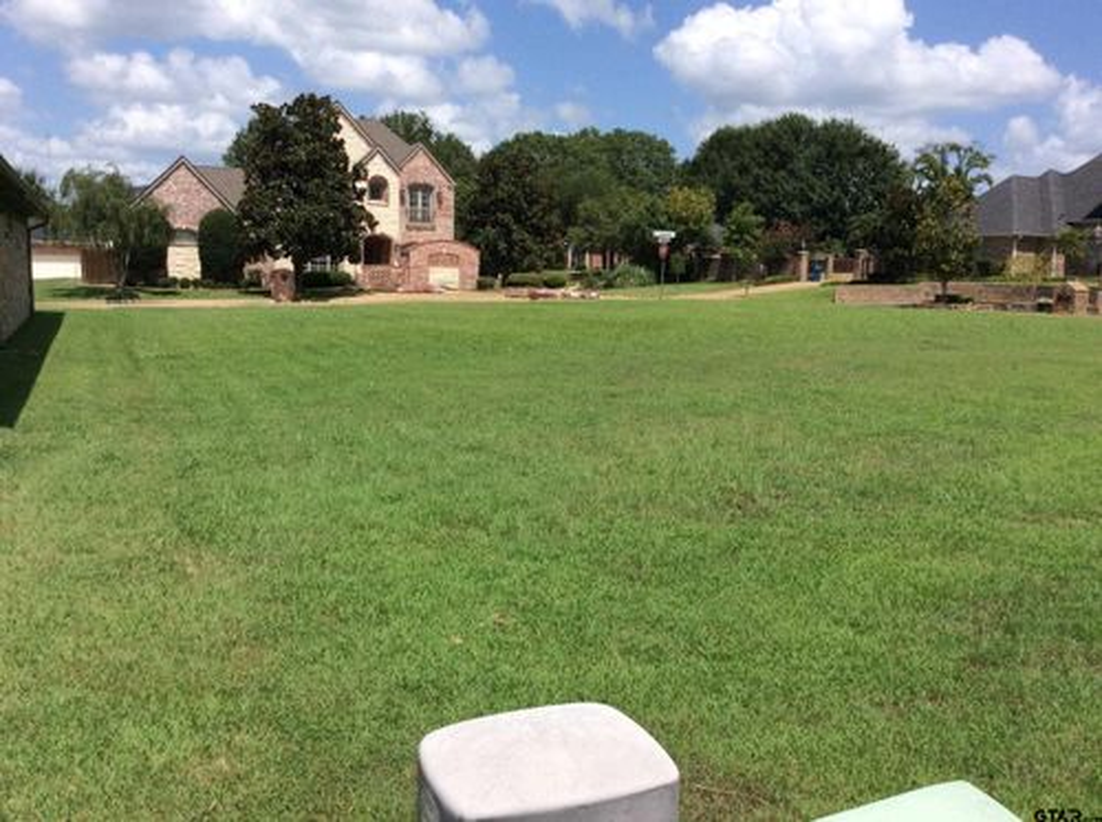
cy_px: 411
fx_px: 1017
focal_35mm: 32
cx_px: 551
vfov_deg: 44.0
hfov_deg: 56.9
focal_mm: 3.3
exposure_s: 1/2119
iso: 32
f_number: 2.4
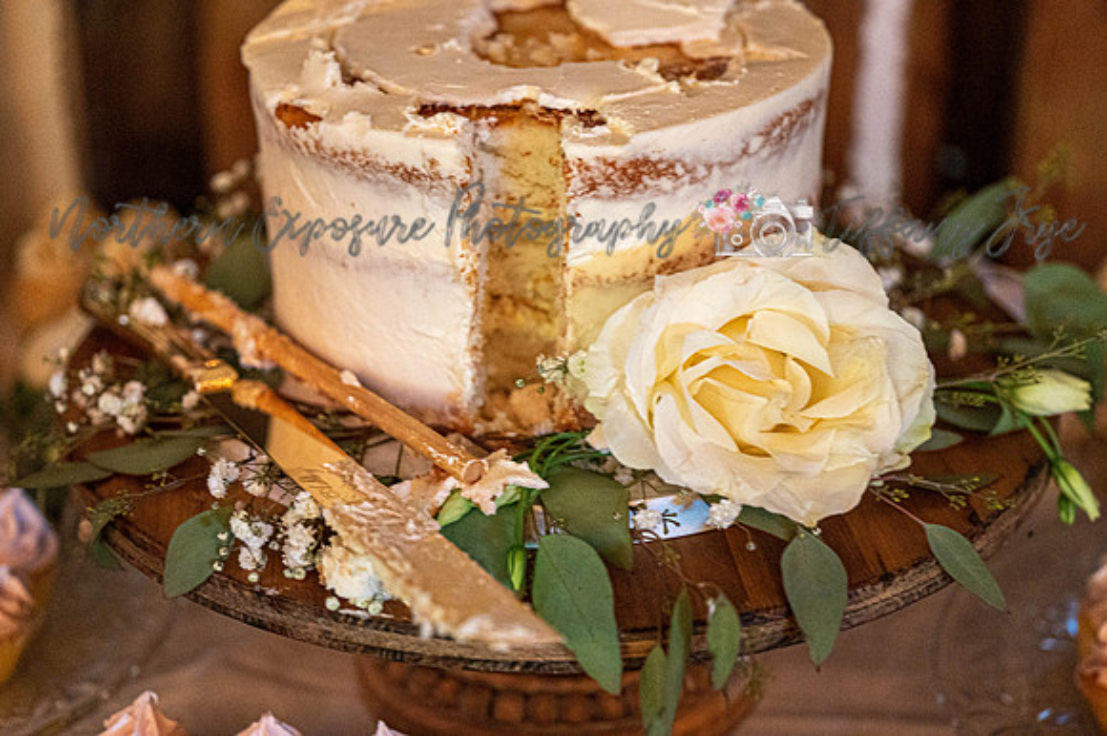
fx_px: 2151
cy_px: 368
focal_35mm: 70
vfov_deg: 19.4
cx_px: 554
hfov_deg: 28.9
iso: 3600
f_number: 2.8
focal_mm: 70
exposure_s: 1/60
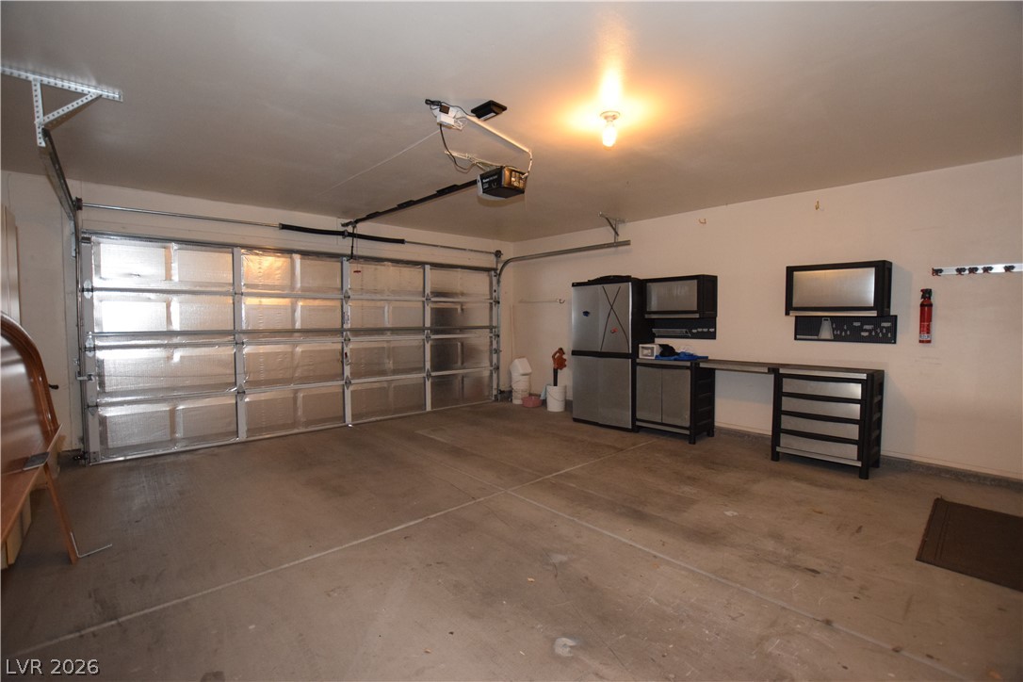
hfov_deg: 100.4
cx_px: 512
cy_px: 341
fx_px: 426
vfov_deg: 77.3
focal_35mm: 15
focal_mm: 10
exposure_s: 1/60
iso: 2200
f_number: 3.5
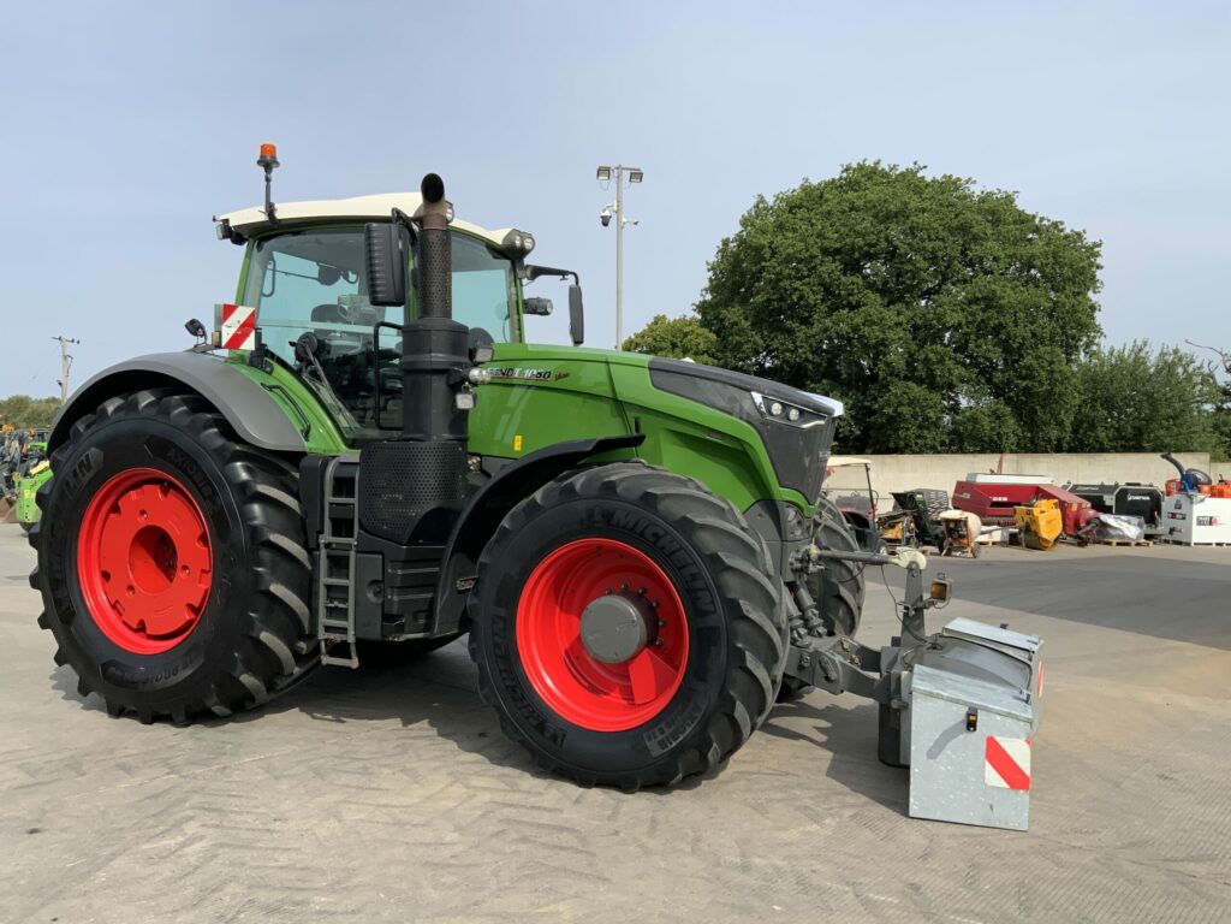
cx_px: 616
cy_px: 462
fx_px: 1031
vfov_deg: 48.2
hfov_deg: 61.7
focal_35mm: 29
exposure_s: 1/1675
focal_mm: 3
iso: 16
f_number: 1.8
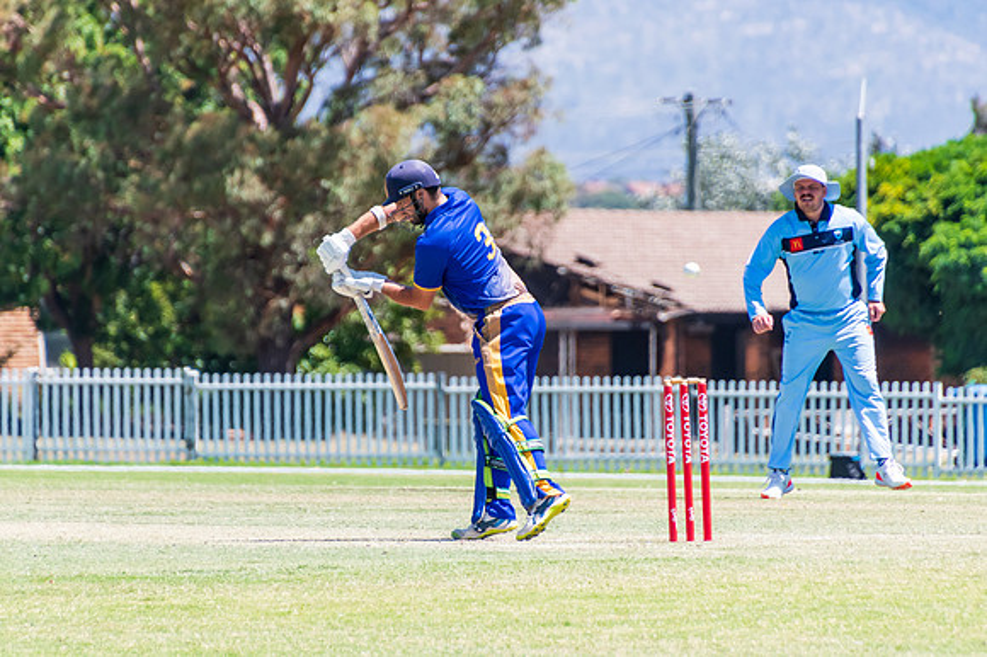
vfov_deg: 2.1
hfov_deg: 3.1
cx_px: 444
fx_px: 18075
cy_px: 296
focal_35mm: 660
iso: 400
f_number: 6.3
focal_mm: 400
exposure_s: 1/1250
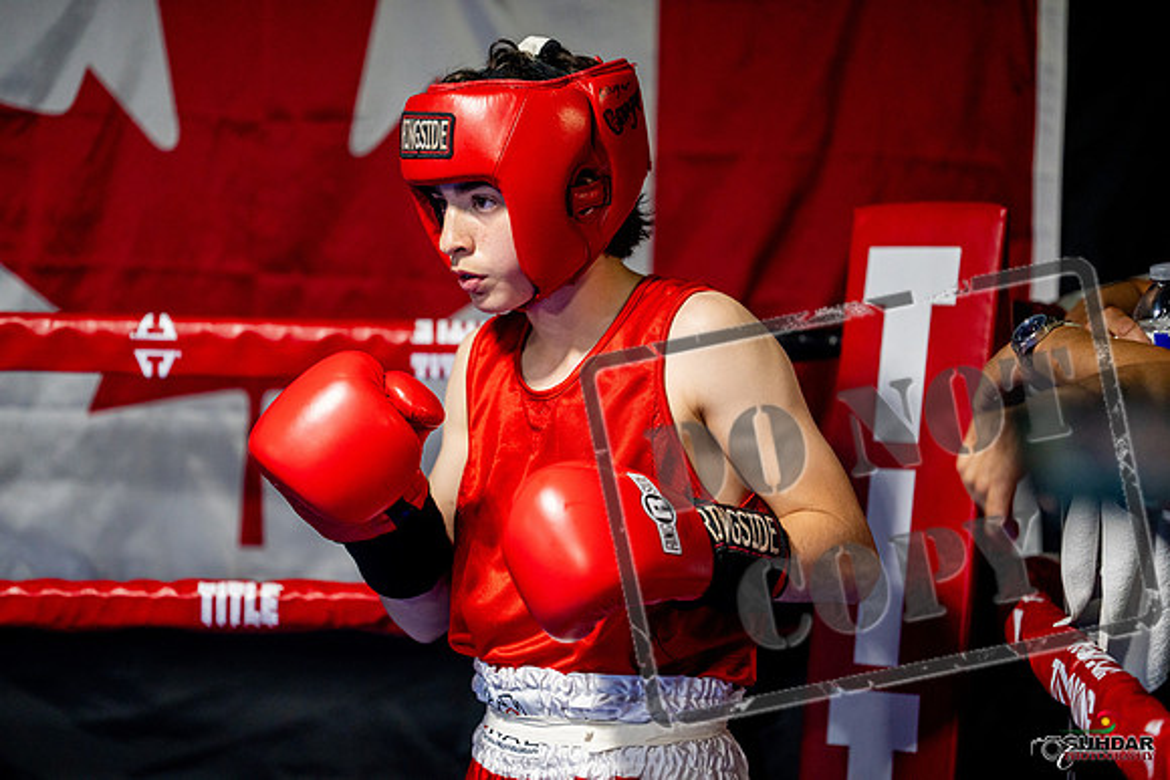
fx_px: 4876
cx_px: 585
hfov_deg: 13.7
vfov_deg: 9.2
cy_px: 390
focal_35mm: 150
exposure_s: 1/800
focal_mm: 150
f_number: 2
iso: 3200
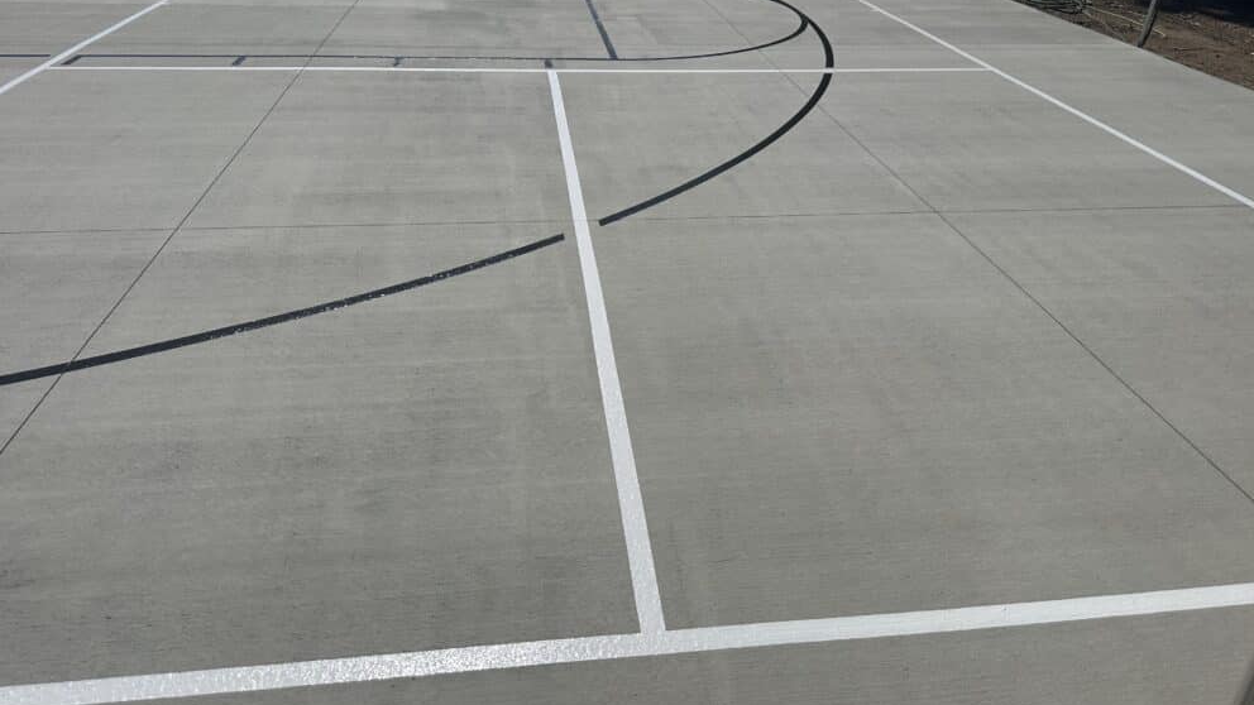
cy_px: 256
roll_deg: -2.8
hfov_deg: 69.9
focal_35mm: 27
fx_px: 898
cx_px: 637
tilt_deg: -25.2
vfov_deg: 42.5
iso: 100
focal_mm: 6.86
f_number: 1.78
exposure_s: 1/18519
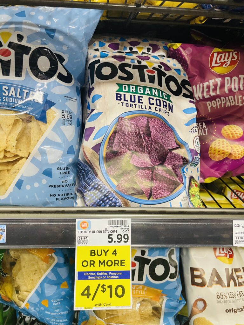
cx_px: 122
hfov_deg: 53.1
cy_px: 162
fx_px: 244
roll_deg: -3.5
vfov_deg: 67.3
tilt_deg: -23.7
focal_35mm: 26
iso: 125
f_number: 1.6
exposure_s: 1/60
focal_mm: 4.2
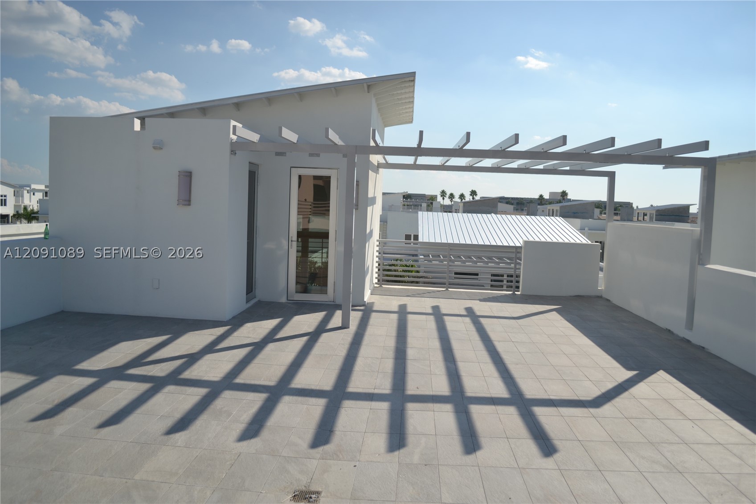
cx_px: 378
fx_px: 567
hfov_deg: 67.4
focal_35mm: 27
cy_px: 252
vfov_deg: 47.9
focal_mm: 18
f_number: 3.5
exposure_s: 1/1600
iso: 100
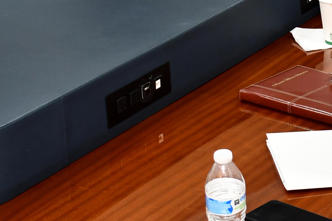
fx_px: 1346
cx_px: 323
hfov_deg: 13.9
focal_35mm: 146
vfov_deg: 9.3
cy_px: -48
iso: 800
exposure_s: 1/60
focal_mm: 30
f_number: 4
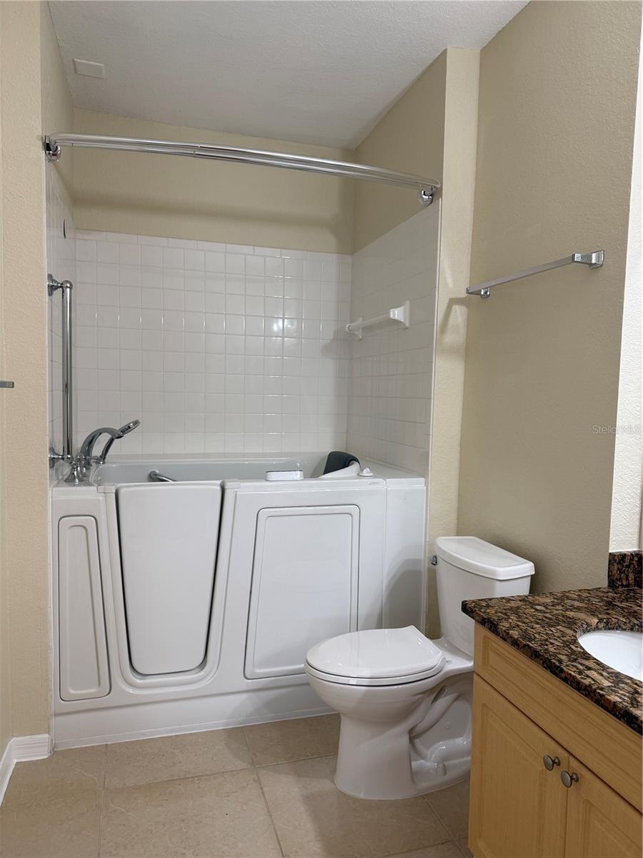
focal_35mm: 24
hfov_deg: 56.8
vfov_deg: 71.6
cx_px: 322
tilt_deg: -4.6
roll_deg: -0.9
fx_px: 594
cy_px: 429
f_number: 1.78
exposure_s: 1/60
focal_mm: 6.76
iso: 125
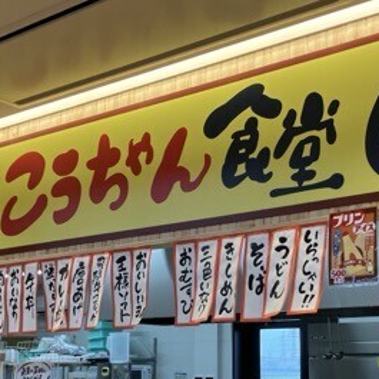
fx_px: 694
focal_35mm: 56
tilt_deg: +7.7
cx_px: 242
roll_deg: -0.7
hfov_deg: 30.4
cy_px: 286
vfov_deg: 30.0
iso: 80
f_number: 1.8
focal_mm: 3.99
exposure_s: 1/224
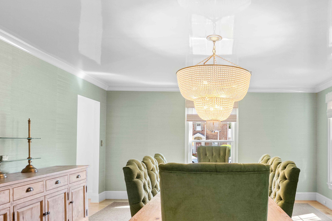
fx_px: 267
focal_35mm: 29
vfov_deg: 44.5
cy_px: 141
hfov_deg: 62.4
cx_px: 215
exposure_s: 1/25
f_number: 5
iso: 1250
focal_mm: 16
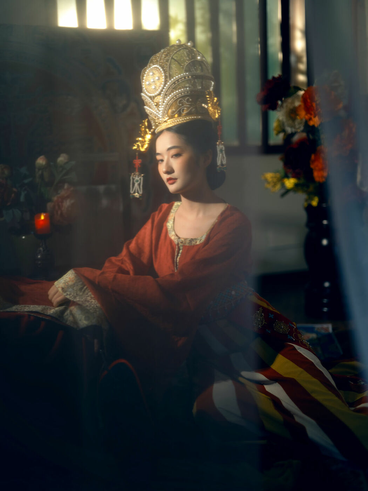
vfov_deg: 46.8
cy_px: 246
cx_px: 184
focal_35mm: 40
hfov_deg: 36.0
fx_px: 567
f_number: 1.6
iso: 160
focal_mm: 50
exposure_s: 1/100
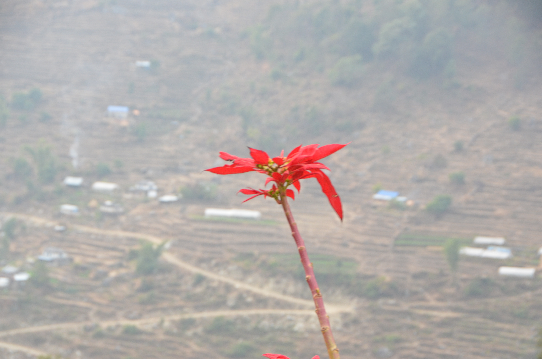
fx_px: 1803
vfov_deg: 11.4
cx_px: 271
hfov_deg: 17.1
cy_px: 180
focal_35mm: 120
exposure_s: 1/60
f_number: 7.1
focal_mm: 80
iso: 720
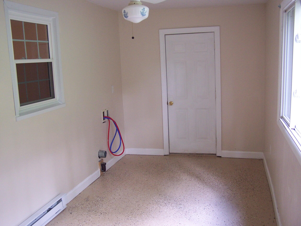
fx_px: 330
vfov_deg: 37.7
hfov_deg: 49.0
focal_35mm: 38
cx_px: 150
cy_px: 113
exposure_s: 1/10
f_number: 2.8
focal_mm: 6.3
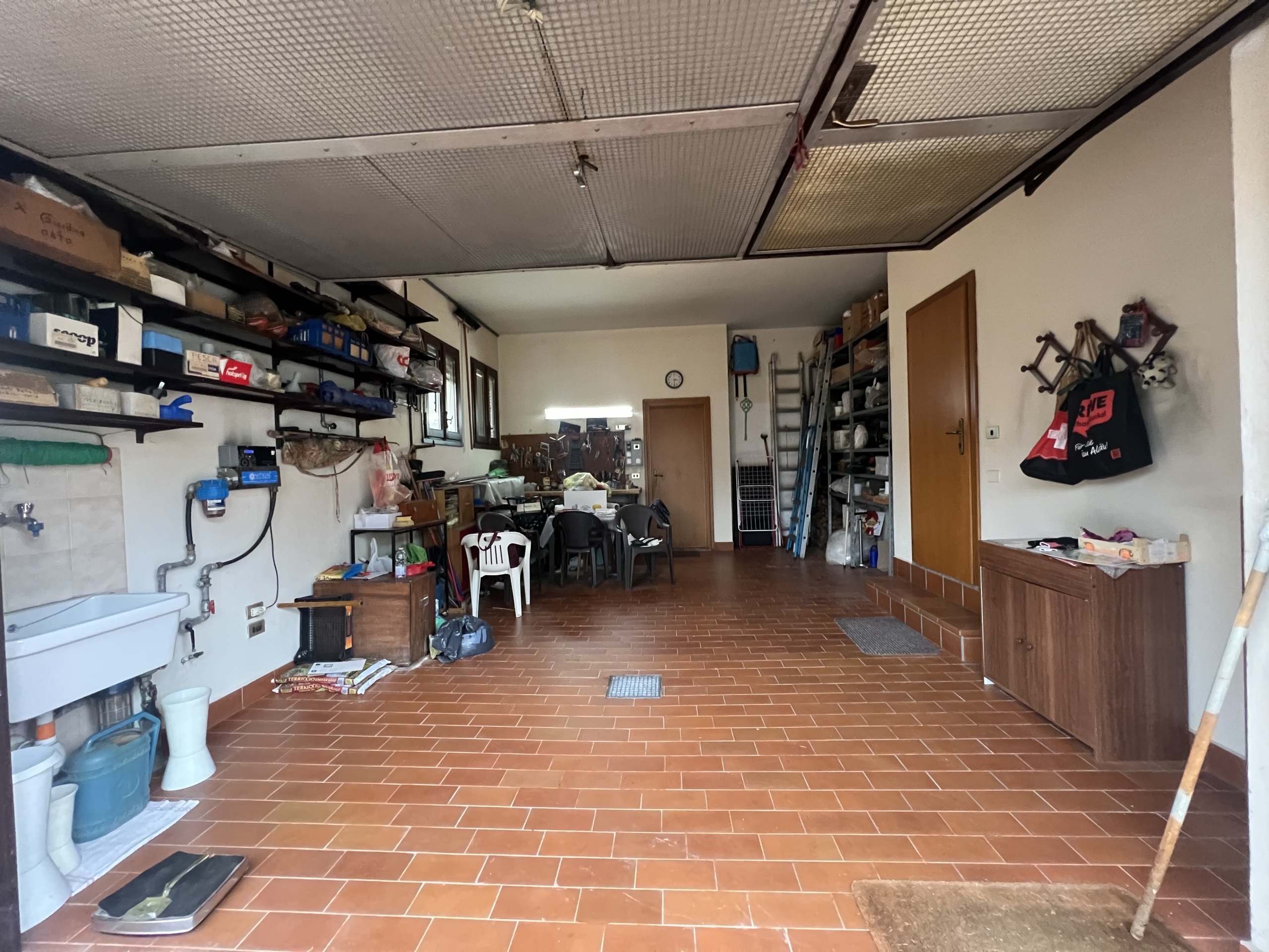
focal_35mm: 13
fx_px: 477
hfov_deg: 106.2
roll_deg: +2.6
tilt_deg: -1.7
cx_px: 634
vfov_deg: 89.9
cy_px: 476
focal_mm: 1.57
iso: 800
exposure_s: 1/50
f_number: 1.8
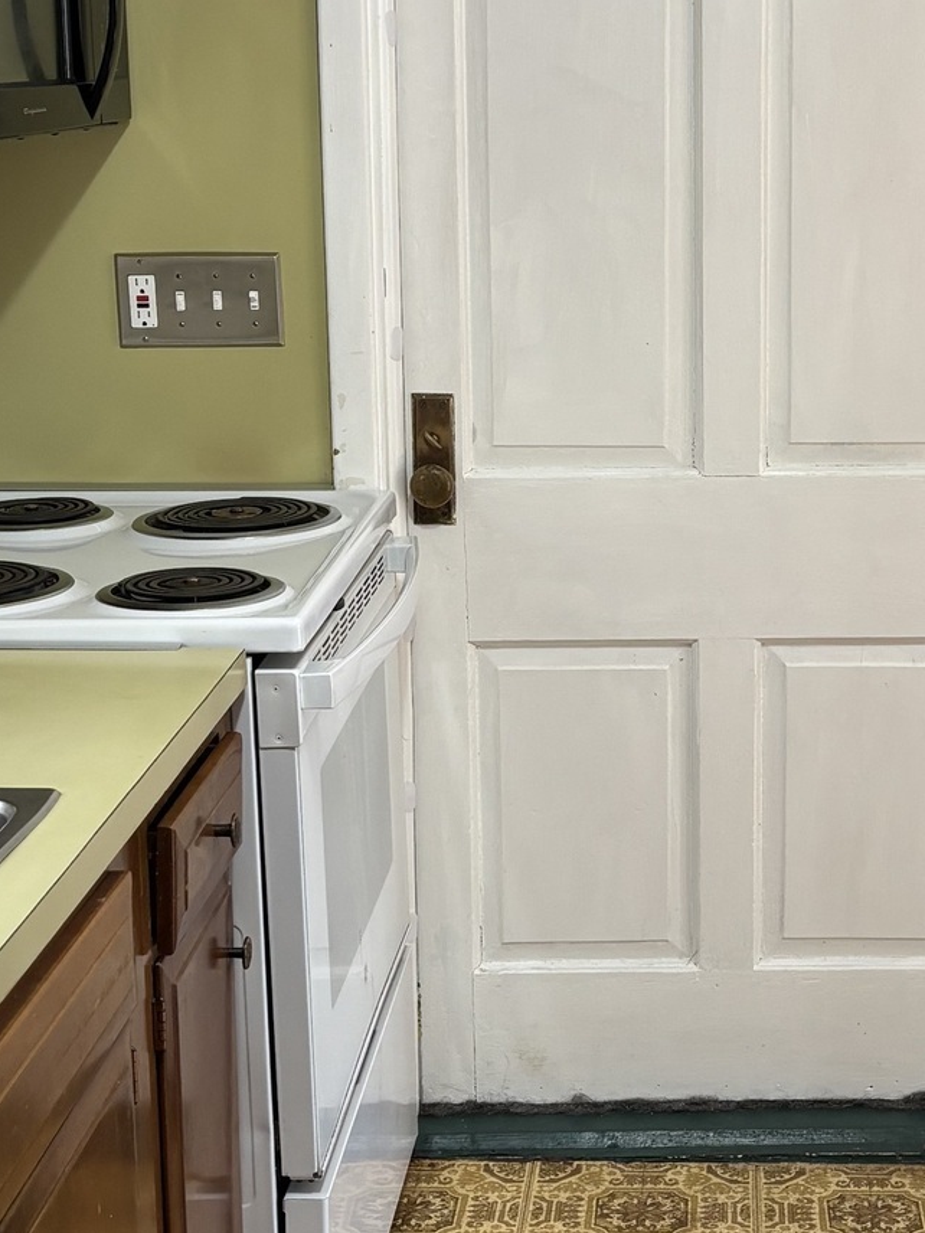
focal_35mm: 70
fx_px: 2494
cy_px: 573
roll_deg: +0.0
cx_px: 706
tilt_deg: -12.8
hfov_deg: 20.8
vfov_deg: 27.8
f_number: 1.6
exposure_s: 1/60
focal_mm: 5.96
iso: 100
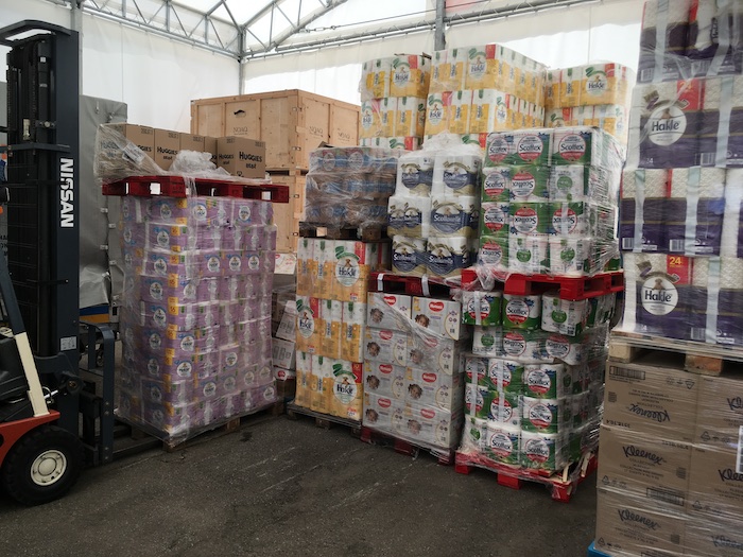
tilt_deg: -6.7
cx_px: 372
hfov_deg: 61.7
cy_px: 278
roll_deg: -3.2
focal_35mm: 29
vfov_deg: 48.2
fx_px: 622
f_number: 2.2
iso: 25
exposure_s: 1/204
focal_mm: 4.15
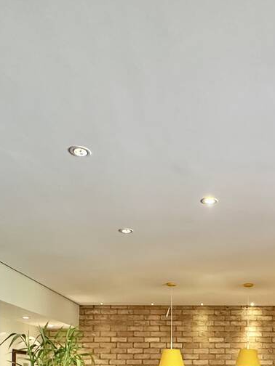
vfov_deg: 40.1
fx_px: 424
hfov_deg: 35.0
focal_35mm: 40
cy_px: 380
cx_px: 215
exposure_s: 1/60
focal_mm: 2.22
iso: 500
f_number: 2.2
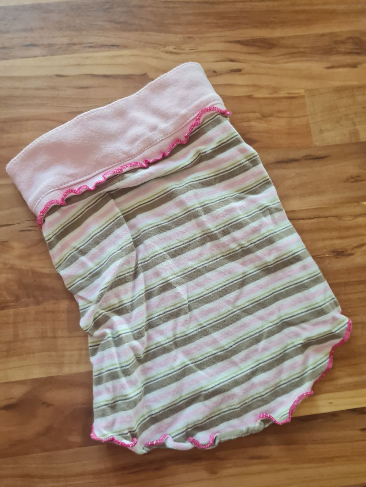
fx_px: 366
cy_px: 244
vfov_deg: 67.3
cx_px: 183
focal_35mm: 26
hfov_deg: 53.1
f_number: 1.8
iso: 200
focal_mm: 5.4
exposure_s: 1/40
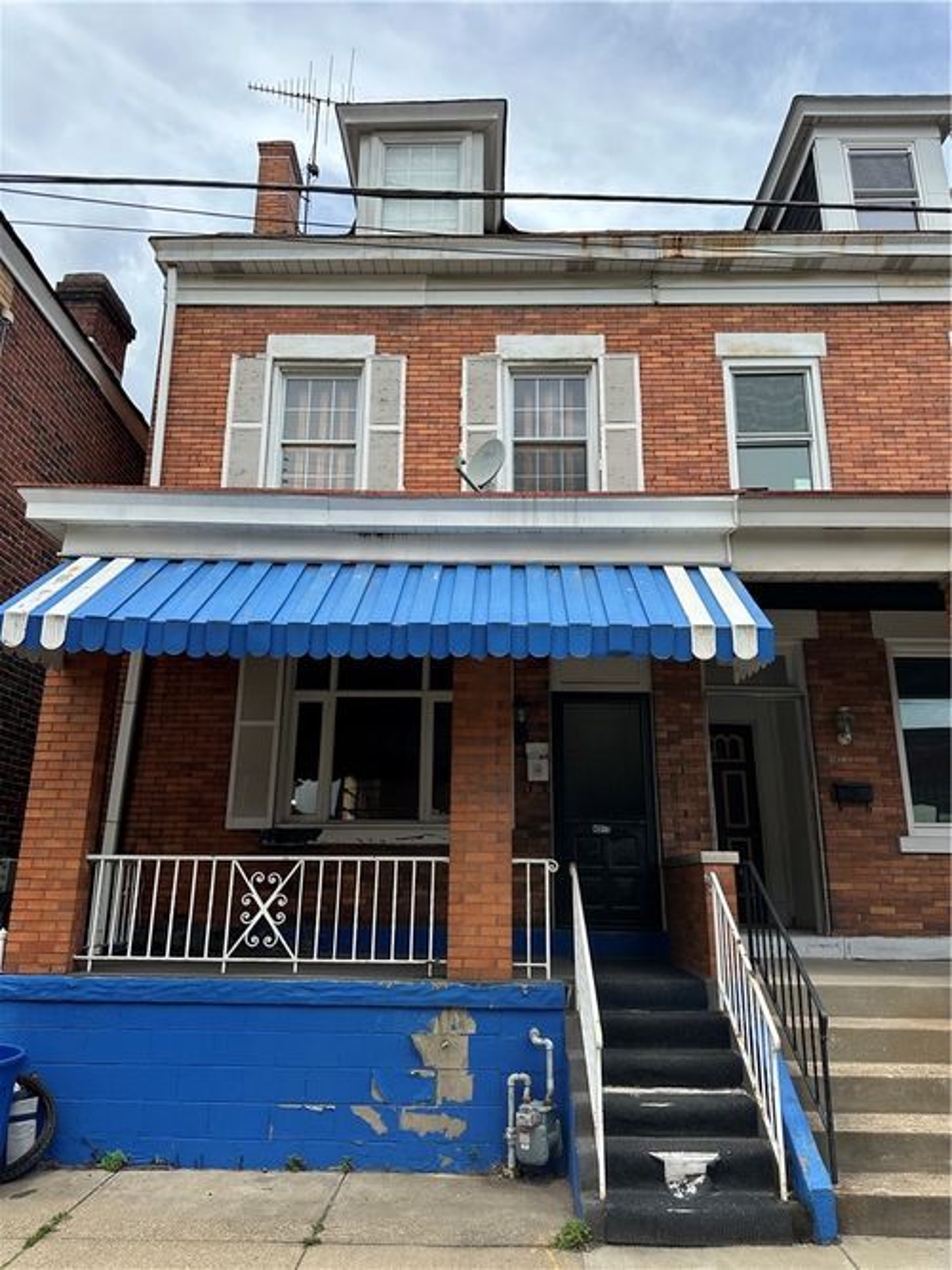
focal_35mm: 24
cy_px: 635
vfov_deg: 71.6
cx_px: 476
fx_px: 880
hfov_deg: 56.8
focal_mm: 6.86
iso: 80
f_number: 1.78
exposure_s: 1/2469
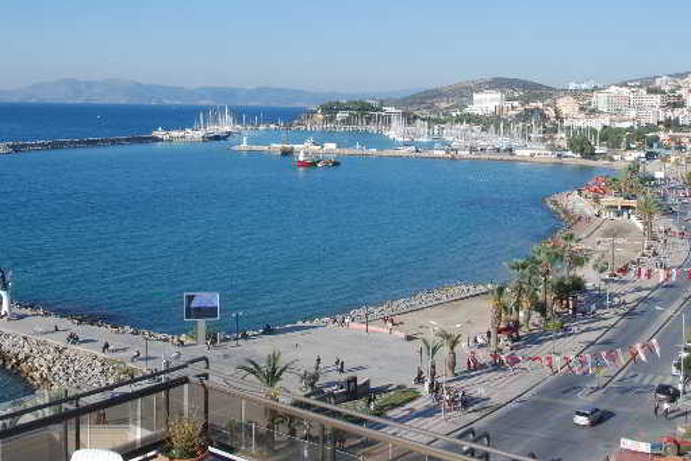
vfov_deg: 28.4
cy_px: 143
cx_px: 303
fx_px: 902
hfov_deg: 41.8
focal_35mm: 47
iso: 200
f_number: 9
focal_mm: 20
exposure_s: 1/320
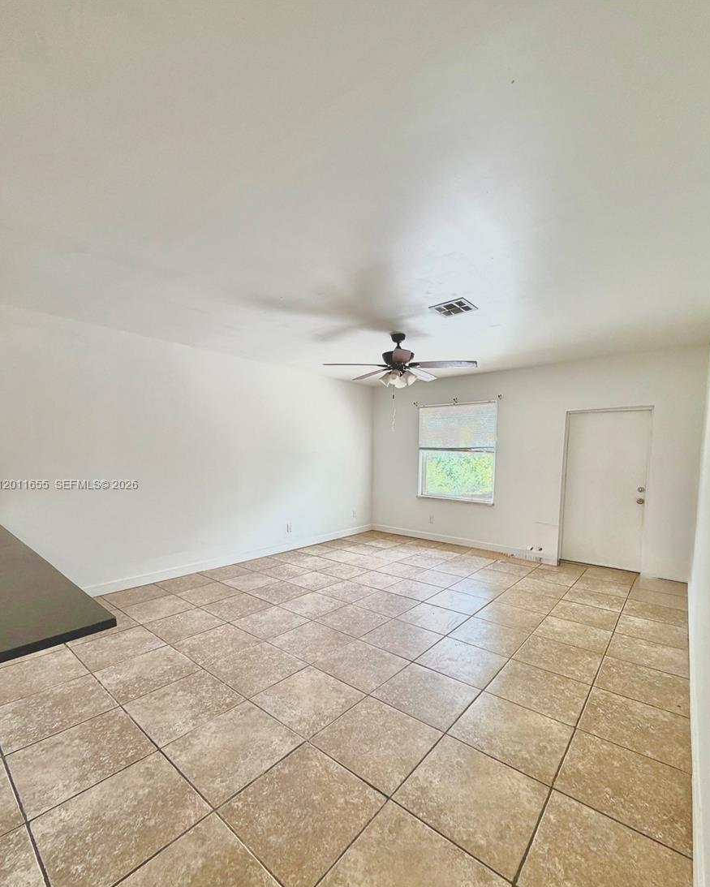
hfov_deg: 84.1
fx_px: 394
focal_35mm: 15
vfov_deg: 96.5
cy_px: 485
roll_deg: -0.5
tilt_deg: -4.6
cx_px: 352
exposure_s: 1/121
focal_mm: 2.22
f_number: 2.2
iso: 250
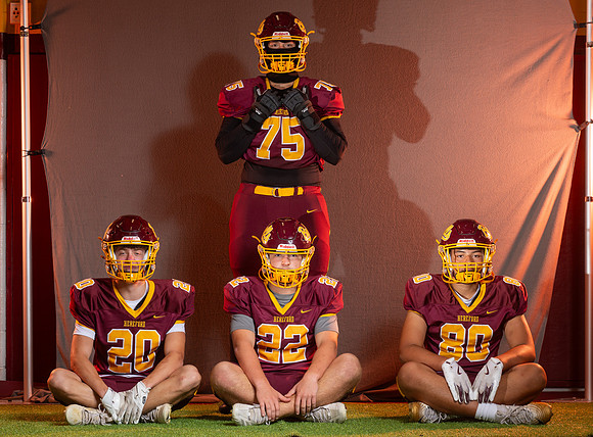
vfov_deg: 13.9
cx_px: 281
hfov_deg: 18.8
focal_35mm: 105
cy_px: 218
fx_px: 1792
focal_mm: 70
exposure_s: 1/160
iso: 80
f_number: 4.5
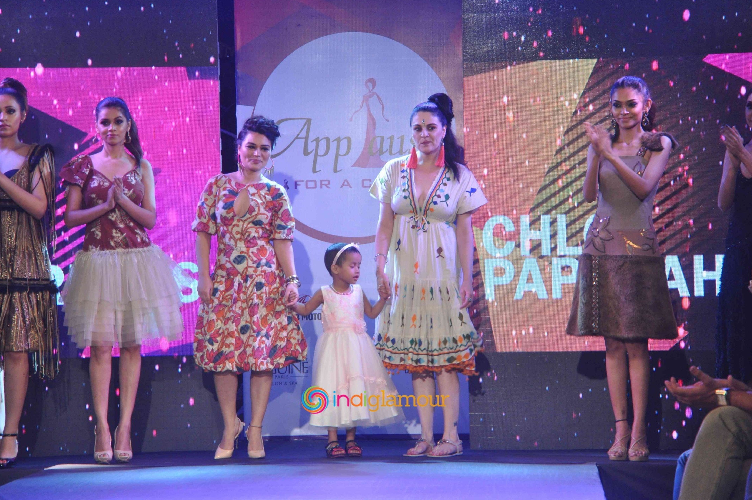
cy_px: 249
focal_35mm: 159
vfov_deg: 8.6
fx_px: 3307
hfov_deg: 13.0
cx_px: 375
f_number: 10
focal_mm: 105
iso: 1250
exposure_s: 1/60
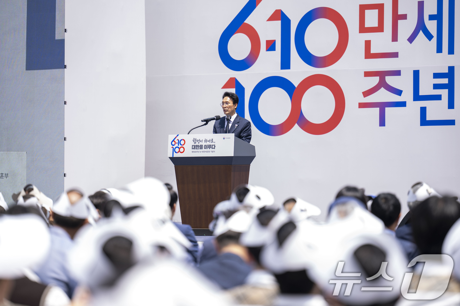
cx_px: 230
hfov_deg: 14.7
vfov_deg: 9.8
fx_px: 1789
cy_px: 153
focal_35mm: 140
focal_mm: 140
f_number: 2.8
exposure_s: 1/320
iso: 32
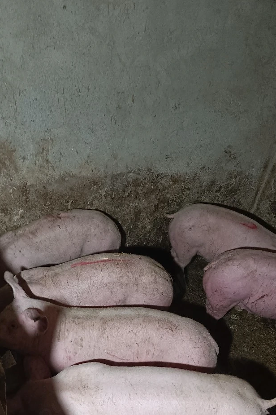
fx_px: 414
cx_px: 116
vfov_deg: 51.8
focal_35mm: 36
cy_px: 287
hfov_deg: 36.8
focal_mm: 5.59
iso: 980
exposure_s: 1/25
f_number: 1.88
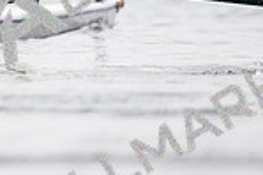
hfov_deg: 0.9
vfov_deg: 0.6
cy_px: -100
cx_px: -155
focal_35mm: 2336
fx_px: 17047
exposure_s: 1/2500
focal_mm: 600
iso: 320
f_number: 4
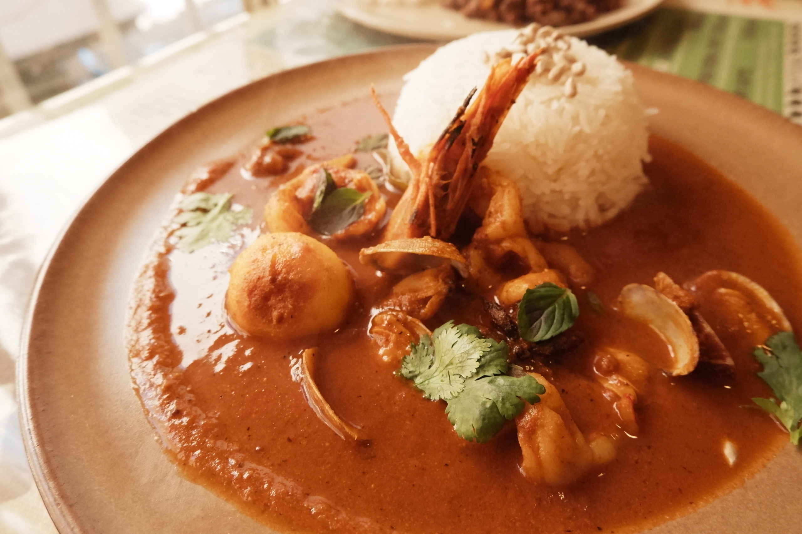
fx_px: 512
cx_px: 401
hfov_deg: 76.1
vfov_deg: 55.1
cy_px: 267
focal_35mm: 23
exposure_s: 1/420
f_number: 5.6
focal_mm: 15
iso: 4000
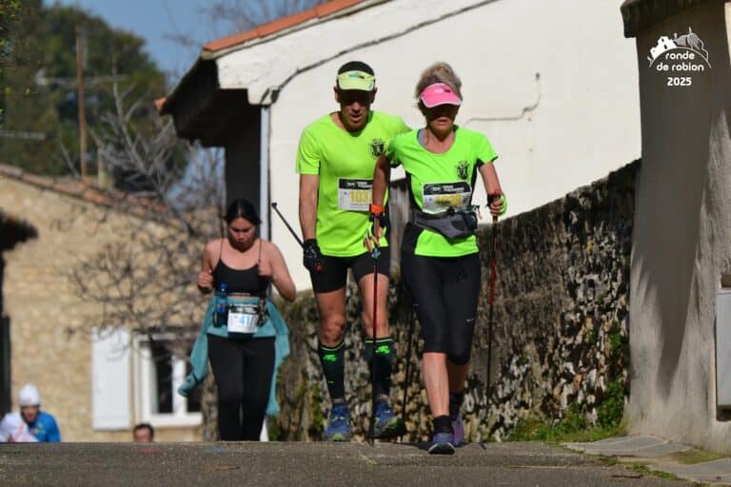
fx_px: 9137
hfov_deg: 4.6
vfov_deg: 3.1
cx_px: 366
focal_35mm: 450
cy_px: 244
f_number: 7.1
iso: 360
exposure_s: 1/2000
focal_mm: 300
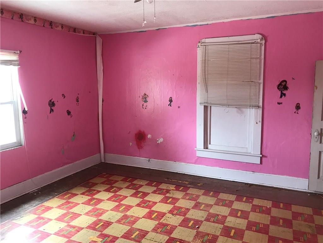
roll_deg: +2.0
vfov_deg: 49.7
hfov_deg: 63.4
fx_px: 261
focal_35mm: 28
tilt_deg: -8.6
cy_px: 122
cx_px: 162
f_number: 1.8
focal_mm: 3.99
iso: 40
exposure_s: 1/24
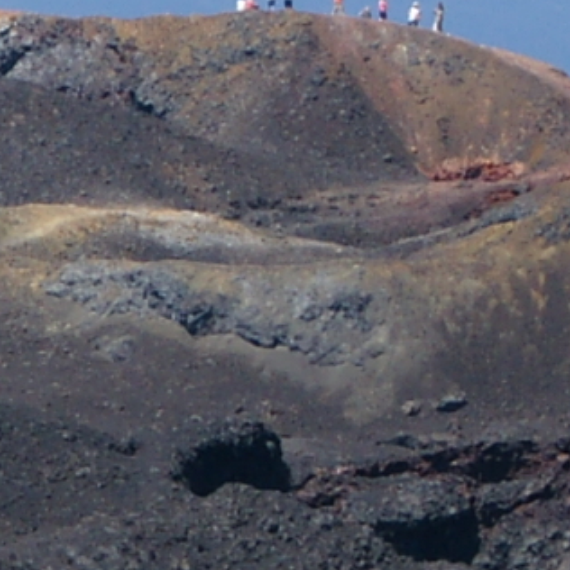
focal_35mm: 751
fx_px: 13991
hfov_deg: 2.3
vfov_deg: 2.3
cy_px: 729
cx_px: -1048
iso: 200
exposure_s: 1/160
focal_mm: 60
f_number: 13
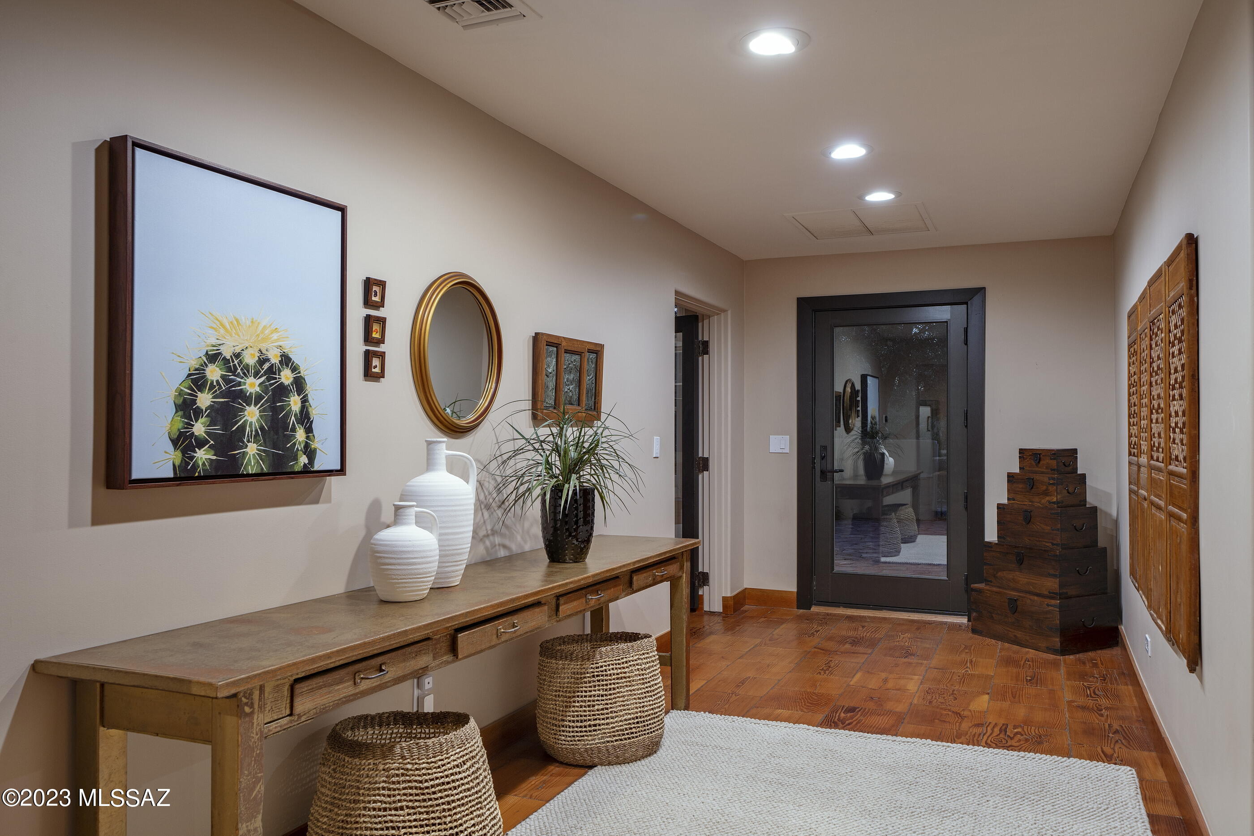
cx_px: 627
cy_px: 418
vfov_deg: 53.1
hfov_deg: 73.8
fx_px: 836
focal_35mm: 24
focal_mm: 24
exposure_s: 1/2
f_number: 7.1
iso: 200
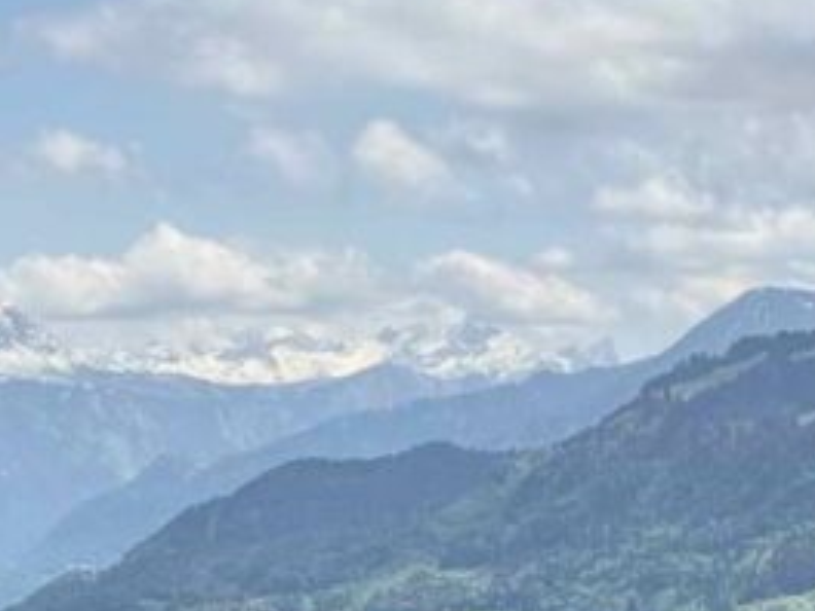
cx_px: 22
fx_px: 4379
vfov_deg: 7.9
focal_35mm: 186
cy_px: 846
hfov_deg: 10.6
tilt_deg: -5.7
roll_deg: -0.4
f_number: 1.78
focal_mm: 6.76
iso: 64
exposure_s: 1/4878
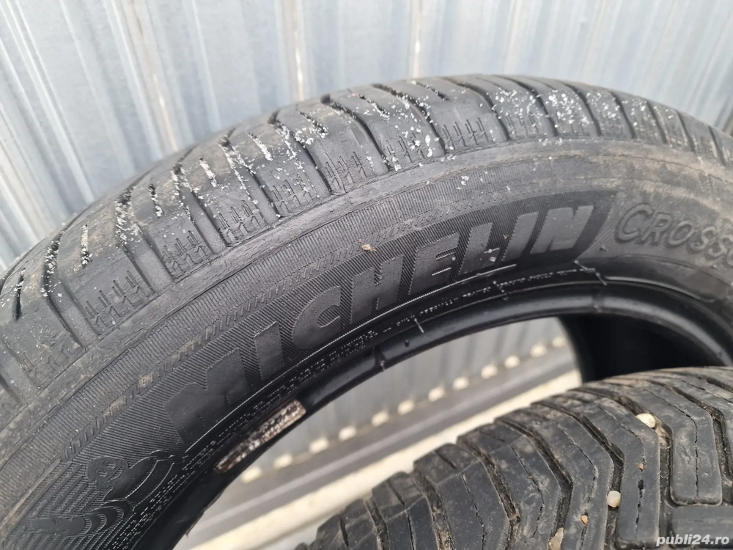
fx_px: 487
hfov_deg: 73.9
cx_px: 366
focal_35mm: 23
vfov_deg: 58.9
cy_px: 275
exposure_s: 1/180
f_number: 1.8
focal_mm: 6.4
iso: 50
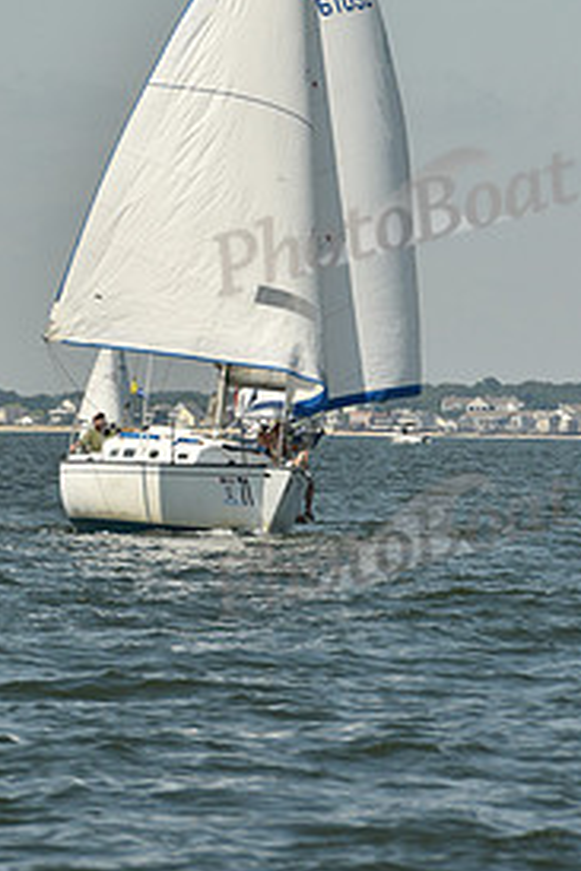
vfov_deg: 4.9
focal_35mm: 424
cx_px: 49
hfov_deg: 3.2
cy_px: 95
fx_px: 10251
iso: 320
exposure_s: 1/1250
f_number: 10
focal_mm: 200
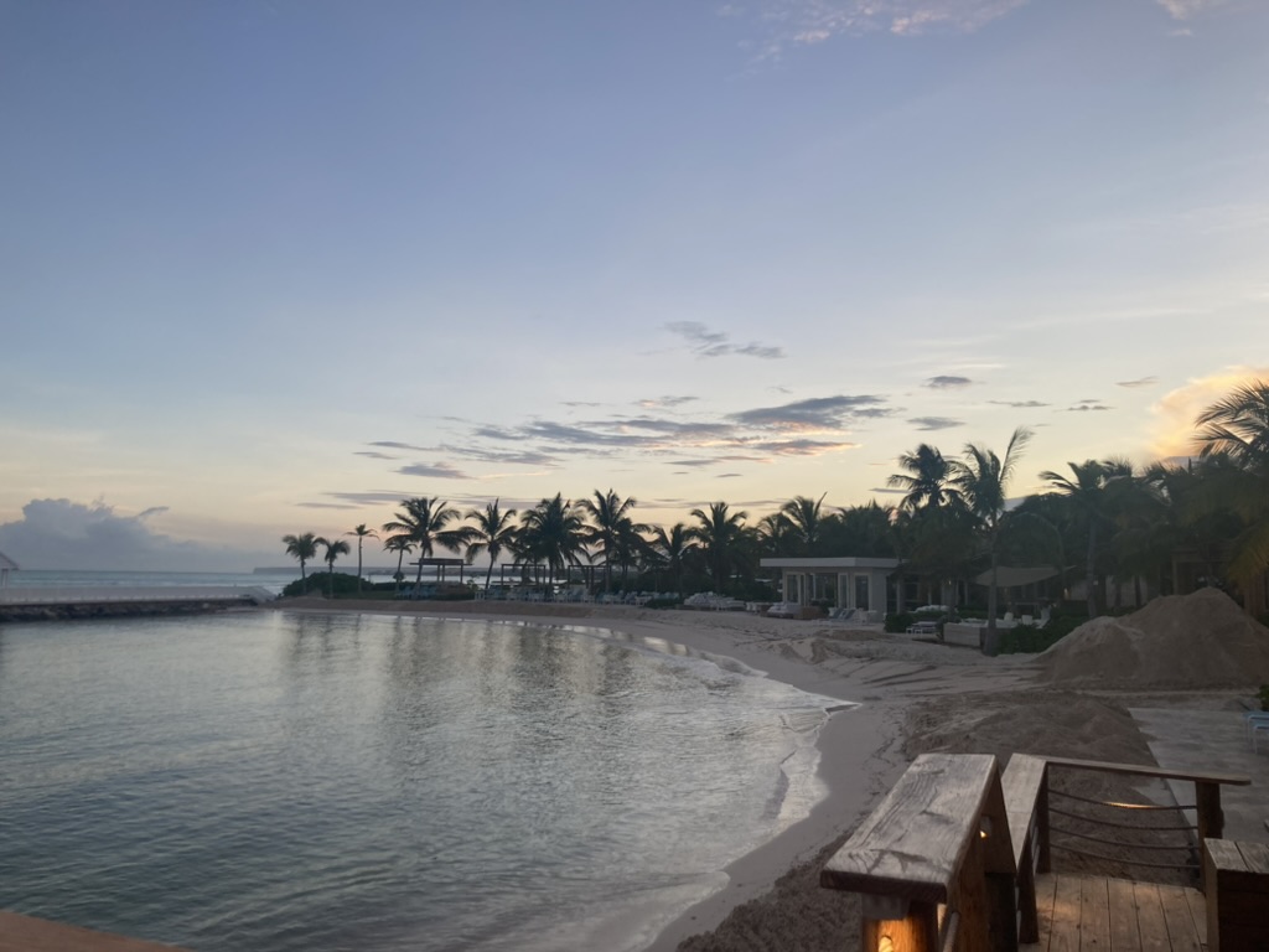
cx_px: 634
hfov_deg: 63.4
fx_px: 1026
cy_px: 476
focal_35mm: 28
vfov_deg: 49.7
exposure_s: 1/186
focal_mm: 3.99
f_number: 1.8
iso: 20
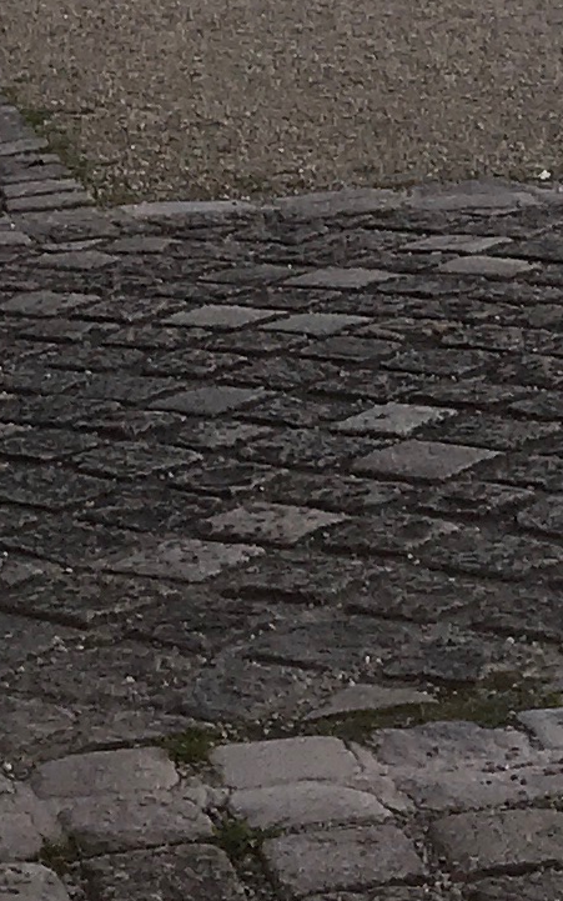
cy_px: -1010
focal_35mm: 166
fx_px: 4073
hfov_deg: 7.9
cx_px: 276
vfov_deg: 11.2
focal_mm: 3.99
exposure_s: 1/1451
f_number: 1.8
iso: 20
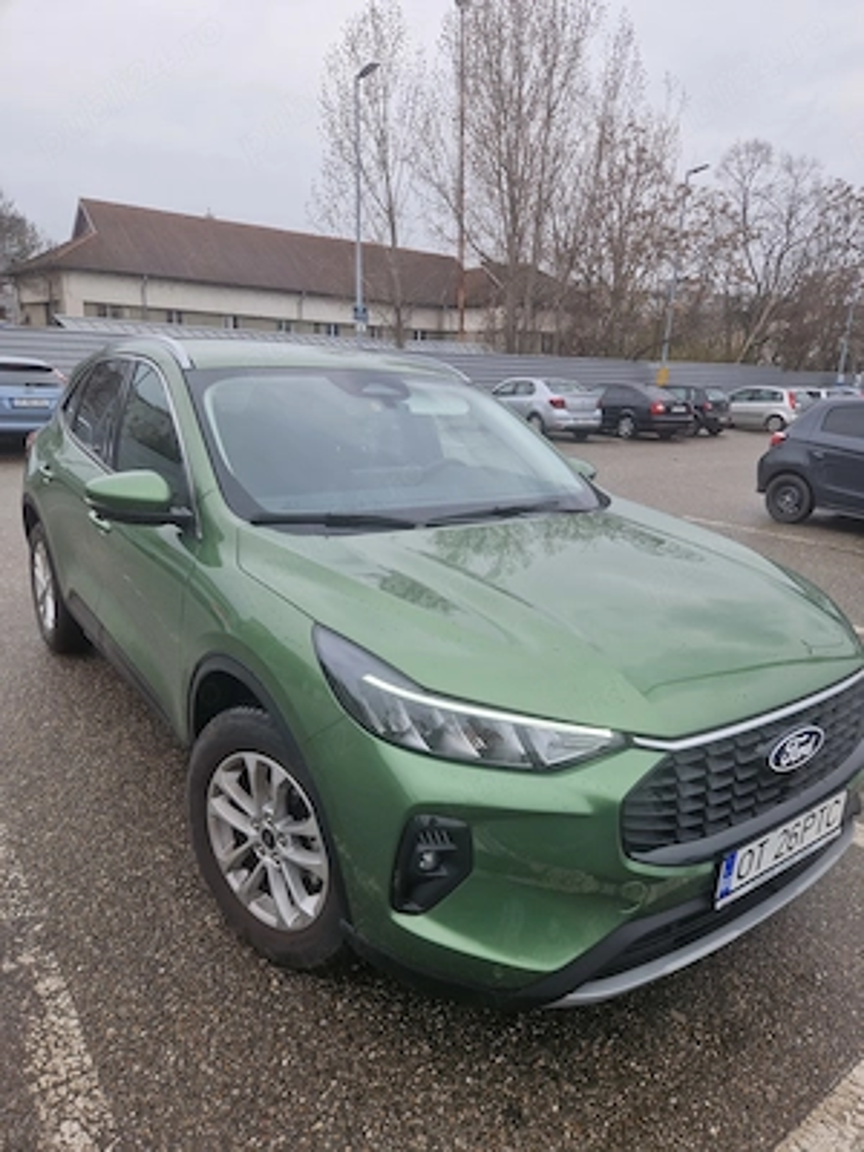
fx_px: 765
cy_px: 576
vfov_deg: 73.9
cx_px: 432
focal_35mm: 23
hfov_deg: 58.9
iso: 50
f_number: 1.8
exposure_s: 1/180
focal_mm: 5.4
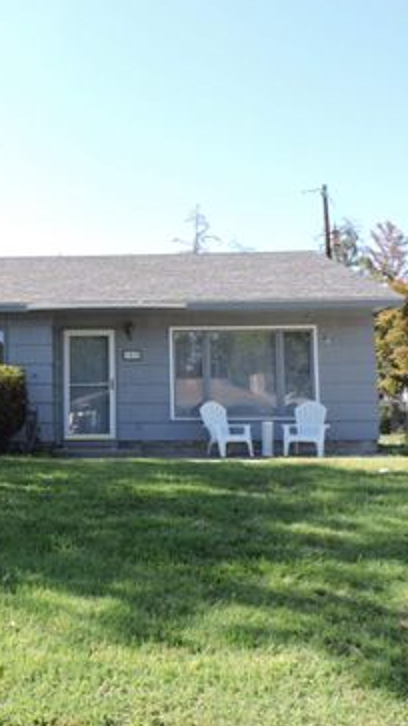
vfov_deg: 55.3
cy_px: 365
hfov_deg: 31.0
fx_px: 693
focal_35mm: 36
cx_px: 24
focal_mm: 4.3
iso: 100
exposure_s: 1/400
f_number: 3
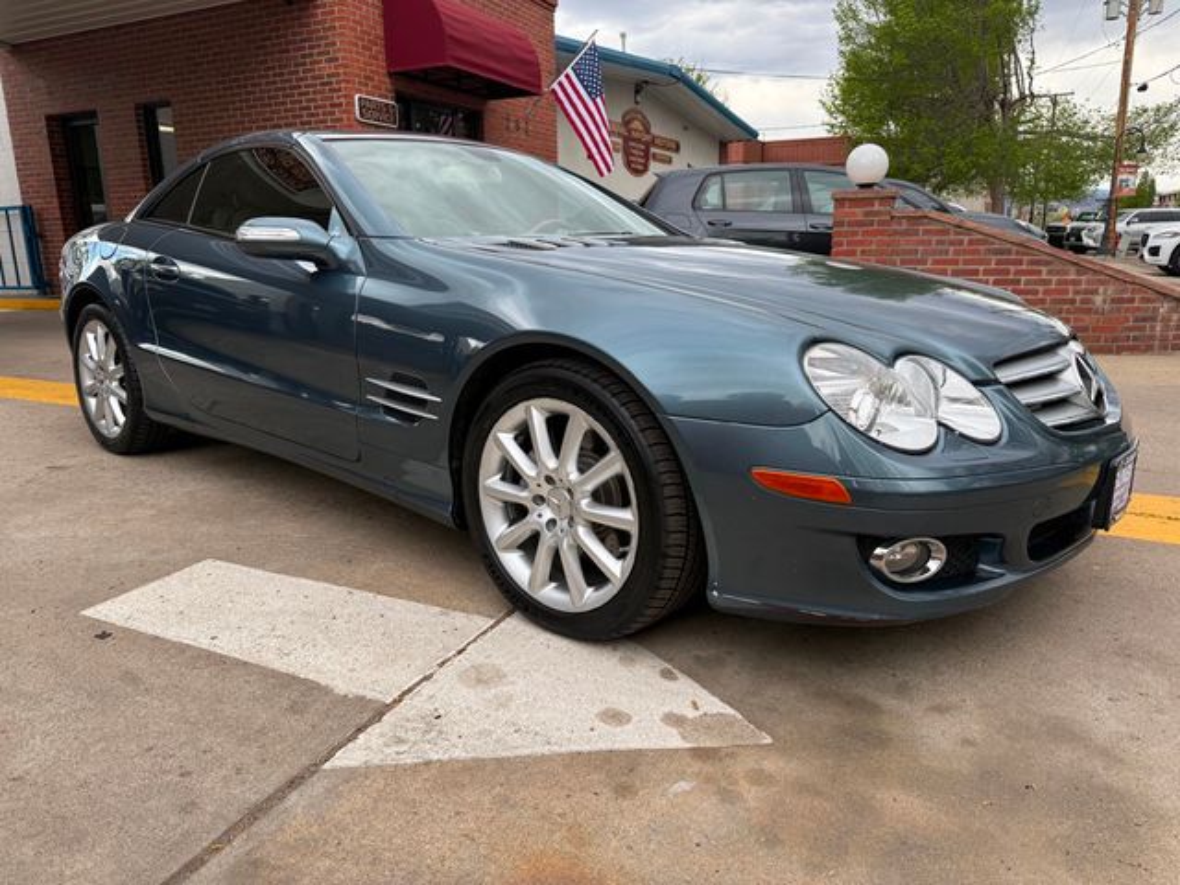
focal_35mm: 24
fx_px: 818
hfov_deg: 71.6
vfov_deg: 56.8
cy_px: 442
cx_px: 590
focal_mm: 6.76
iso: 100
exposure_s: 1/1156
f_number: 1.78
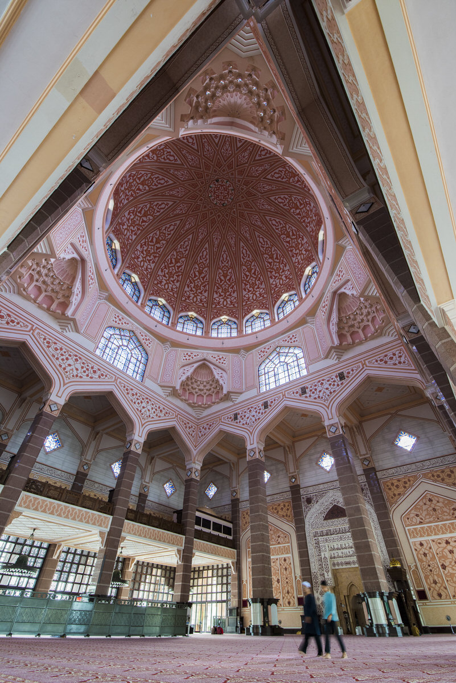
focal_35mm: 15
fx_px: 285
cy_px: 342
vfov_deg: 100.4
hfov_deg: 77.4
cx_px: 228
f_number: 8
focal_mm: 15
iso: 400
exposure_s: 1/8
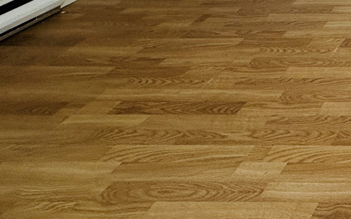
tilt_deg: -2.1
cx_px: 569
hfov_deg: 25.3
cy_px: -228
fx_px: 488
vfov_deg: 17.5
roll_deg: +0.7
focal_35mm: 51
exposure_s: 1/120
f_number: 2.2
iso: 80
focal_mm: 2.22
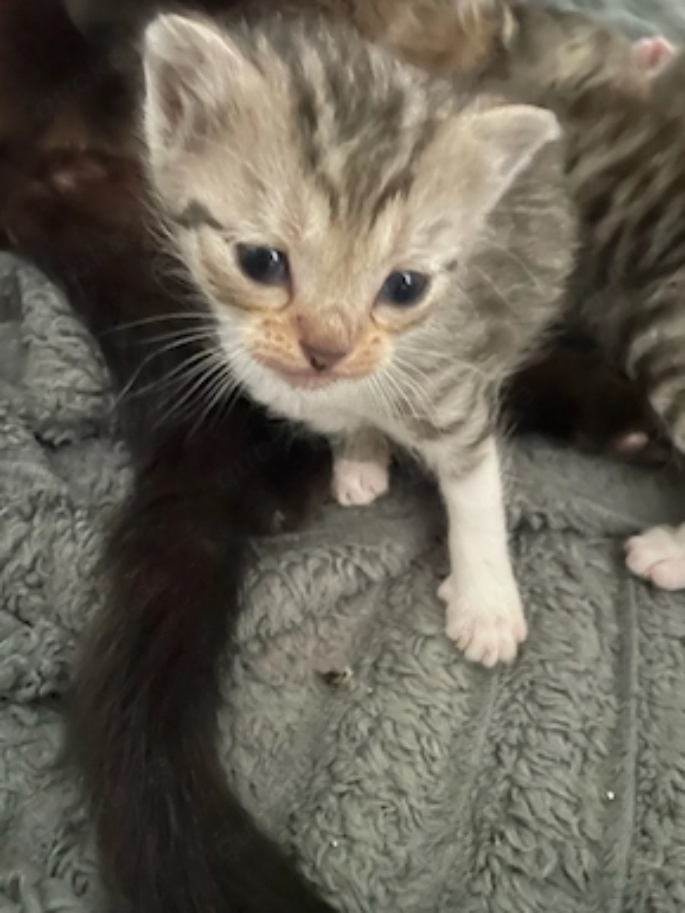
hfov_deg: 51.4
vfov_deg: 65.3
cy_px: 462
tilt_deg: -45.2
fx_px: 712
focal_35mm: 27
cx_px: 334
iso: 1250
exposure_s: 1/15
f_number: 1.6
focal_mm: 4.2
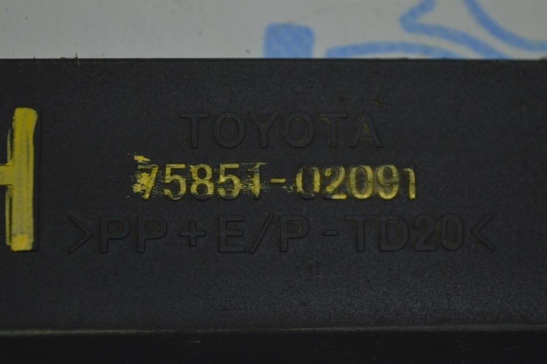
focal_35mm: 82
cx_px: 274
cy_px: 182
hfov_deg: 24.6
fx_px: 1253
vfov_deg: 16.5
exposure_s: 1/100
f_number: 5.6
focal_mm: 55
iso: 400
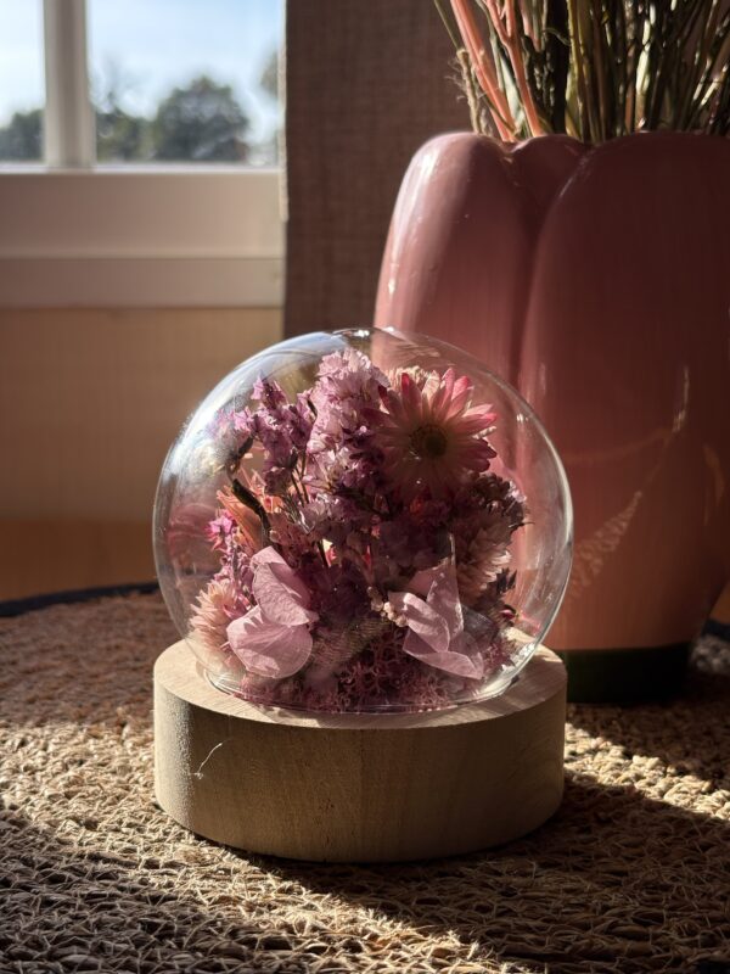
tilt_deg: -9.1
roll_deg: -0.2
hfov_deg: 28.0
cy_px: 487
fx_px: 1462
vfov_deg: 36.8
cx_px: 365
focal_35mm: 52
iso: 50
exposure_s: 1/544
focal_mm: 5.96
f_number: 1.6
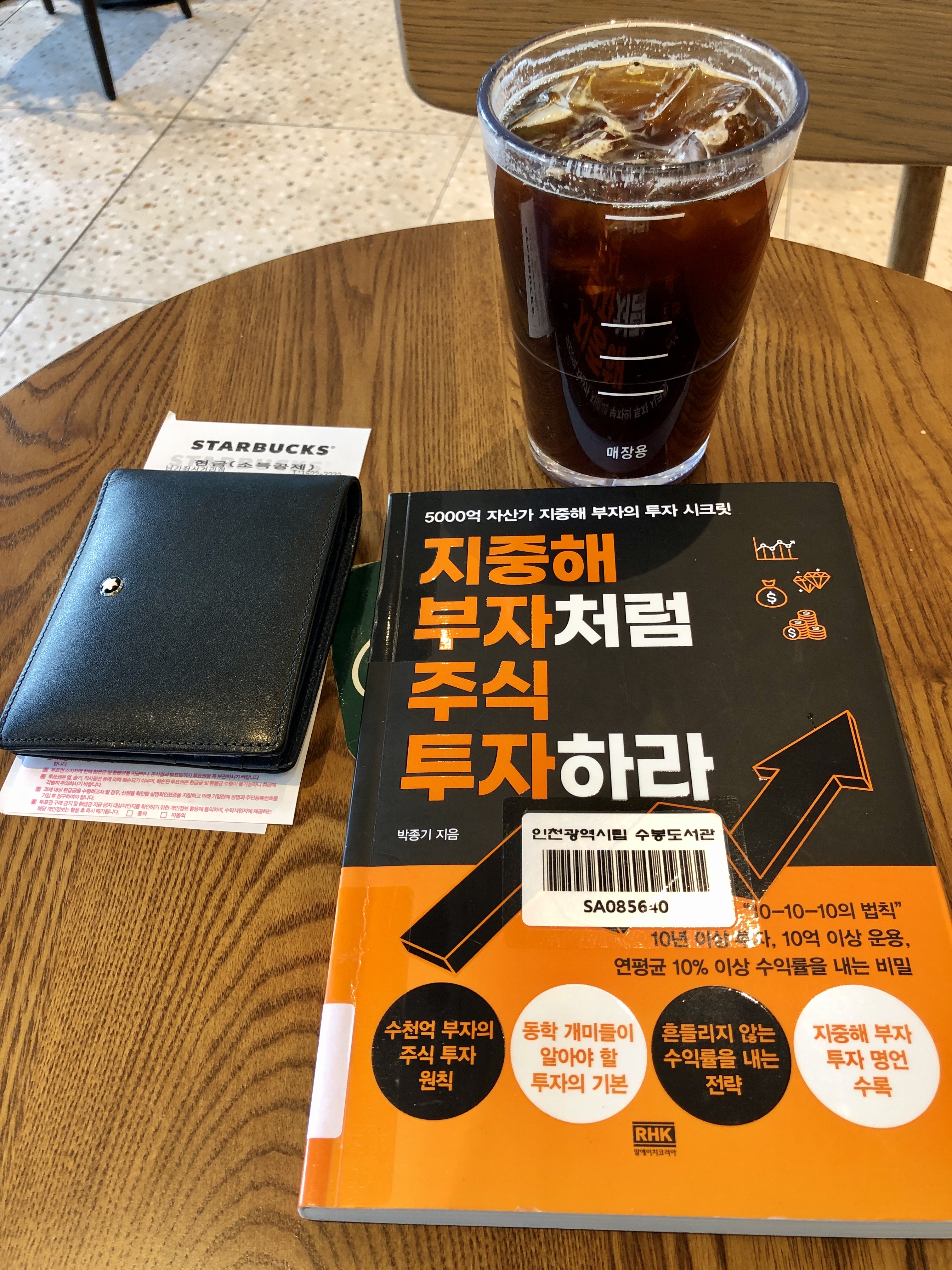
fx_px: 1027
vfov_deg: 63.4
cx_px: 476
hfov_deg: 49.7
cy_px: 635
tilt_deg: -51.4
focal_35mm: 28
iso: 40
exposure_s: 1/20
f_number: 1.8
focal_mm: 3.99
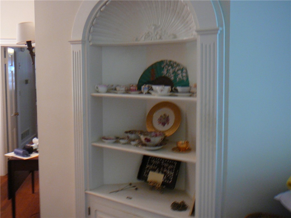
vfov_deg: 40.7
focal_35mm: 35
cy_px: 109
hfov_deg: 52.6
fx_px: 294
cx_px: 146
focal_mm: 5.2
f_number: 2.8
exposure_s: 1/8
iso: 200
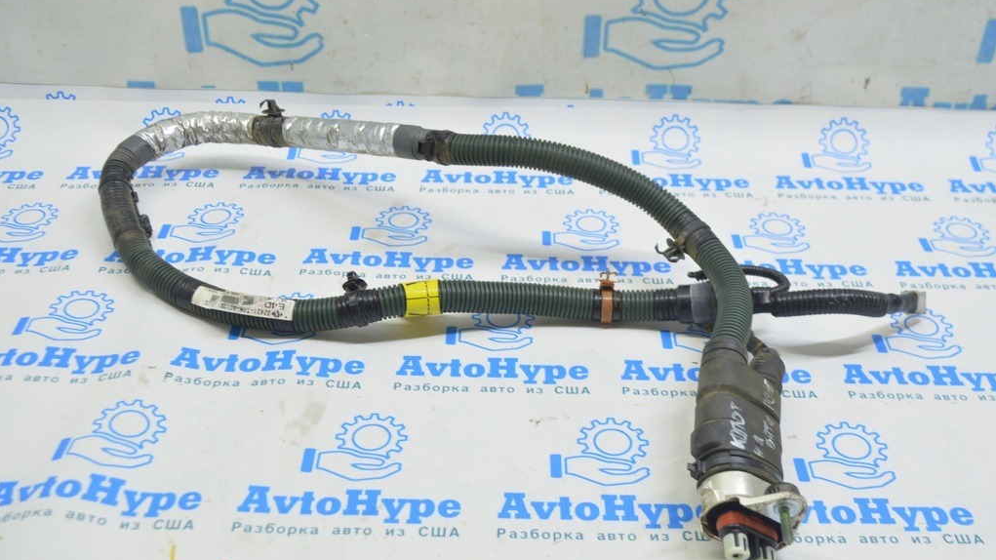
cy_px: 304
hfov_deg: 47.8
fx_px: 1123
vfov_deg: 28.0
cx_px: 498
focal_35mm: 43
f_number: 5.6
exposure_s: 1/20
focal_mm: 27
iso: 400
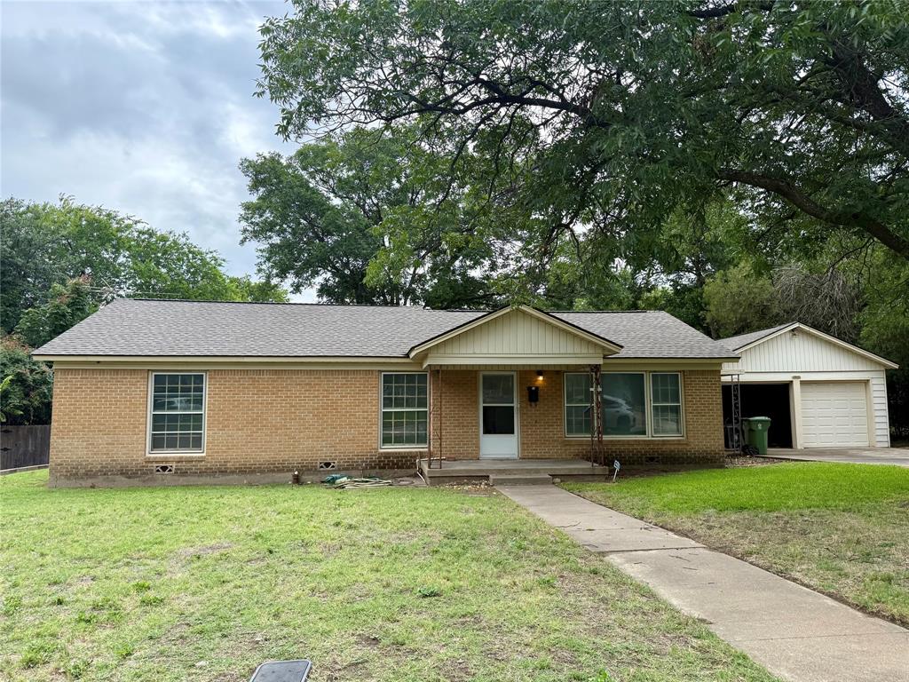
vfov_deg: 56.8
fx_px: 630
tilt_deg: +5.0
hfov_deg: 71.6
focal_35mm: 24
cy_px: 341
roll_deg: -0.5
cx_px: 454
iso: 100
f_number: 1.78
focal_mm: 6.76
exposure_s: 1/1812
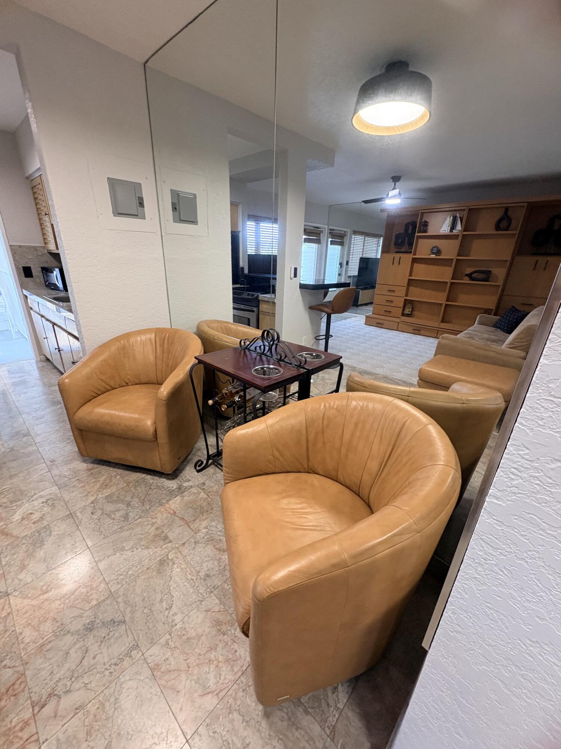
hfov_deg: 85.7
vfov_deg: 102.1
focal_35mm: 14
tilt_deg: -21.0
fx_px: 303
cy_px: 374
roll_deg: -2.1
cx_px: 280
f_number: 2.2
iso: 250
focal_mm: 2.22
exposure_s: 1/60
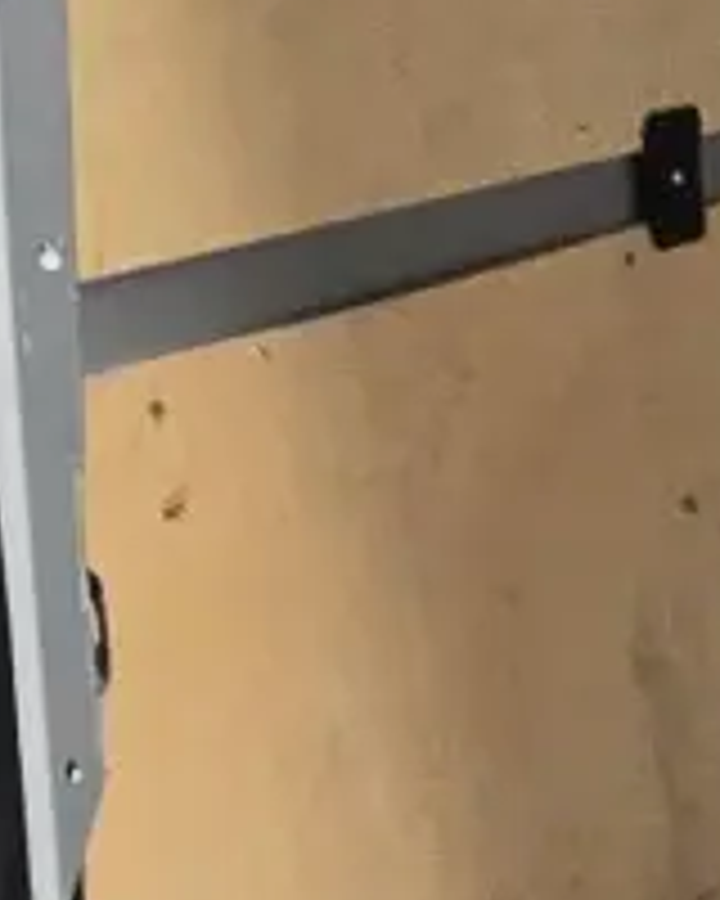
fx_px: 3250
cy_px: 288
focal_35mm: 122
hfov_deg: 10.1
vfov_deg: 15.7
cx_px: 2012
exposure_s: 1/100
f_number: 2.2
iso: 200
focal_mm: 2.2
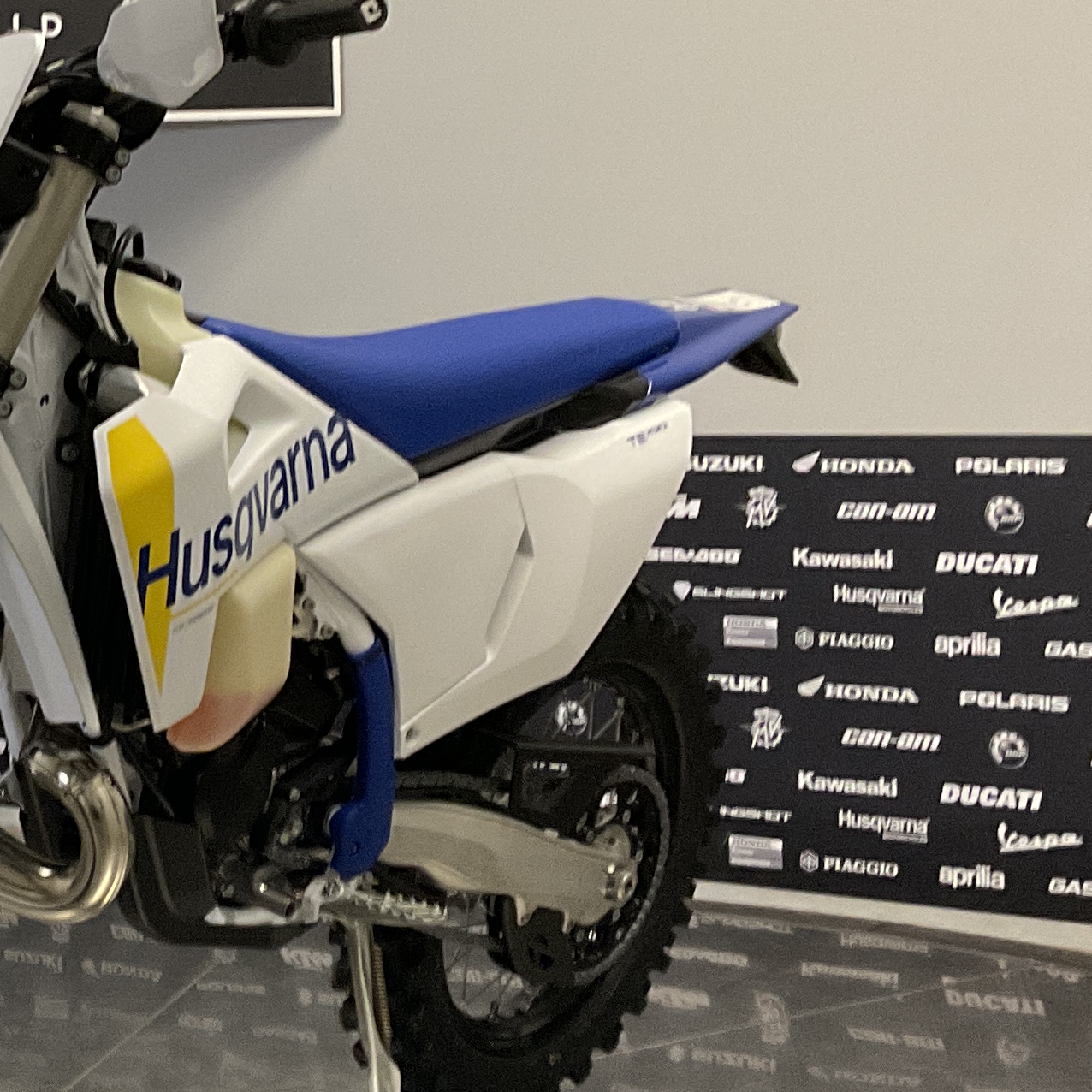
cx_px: -110
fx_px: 2891
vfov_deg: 21.4
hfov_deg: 20.4
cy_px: 448
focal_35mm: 81
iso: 160
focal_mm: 3
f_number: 1.8
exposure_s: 1/60
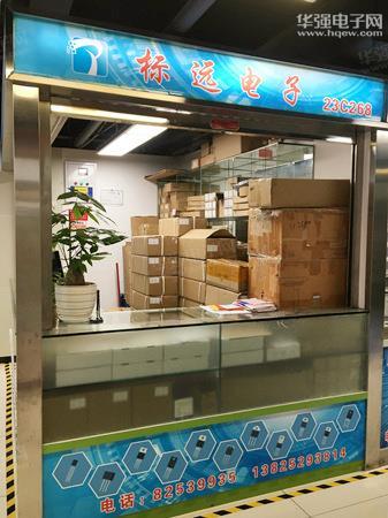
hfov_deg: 48.2
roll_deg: -0.2
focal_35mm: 29
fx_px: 434
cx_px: 194
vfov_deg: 61.7
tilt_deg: -2.5
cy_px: 259
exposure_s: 1/33
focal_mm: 4.15
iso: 40
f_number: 2.2
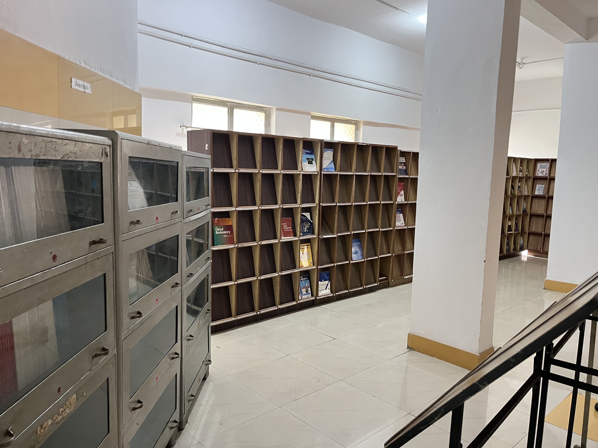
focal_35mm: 26
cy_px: 224
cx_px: 299
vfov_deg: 53.1
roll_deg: -3.2
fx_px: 449
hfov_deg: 67.3
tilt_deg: -5.4
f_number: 1.6
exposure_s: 1/33
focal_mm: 5.1
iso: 400
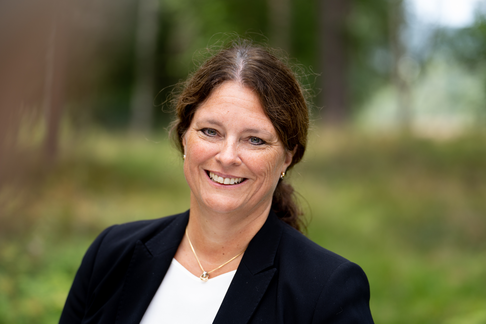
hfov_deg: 19.1
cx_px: 243
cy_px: 162
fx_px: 1444
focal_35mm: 107
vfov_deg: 12.8
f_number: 2.8
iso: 160
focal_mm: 107
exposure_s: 1/250
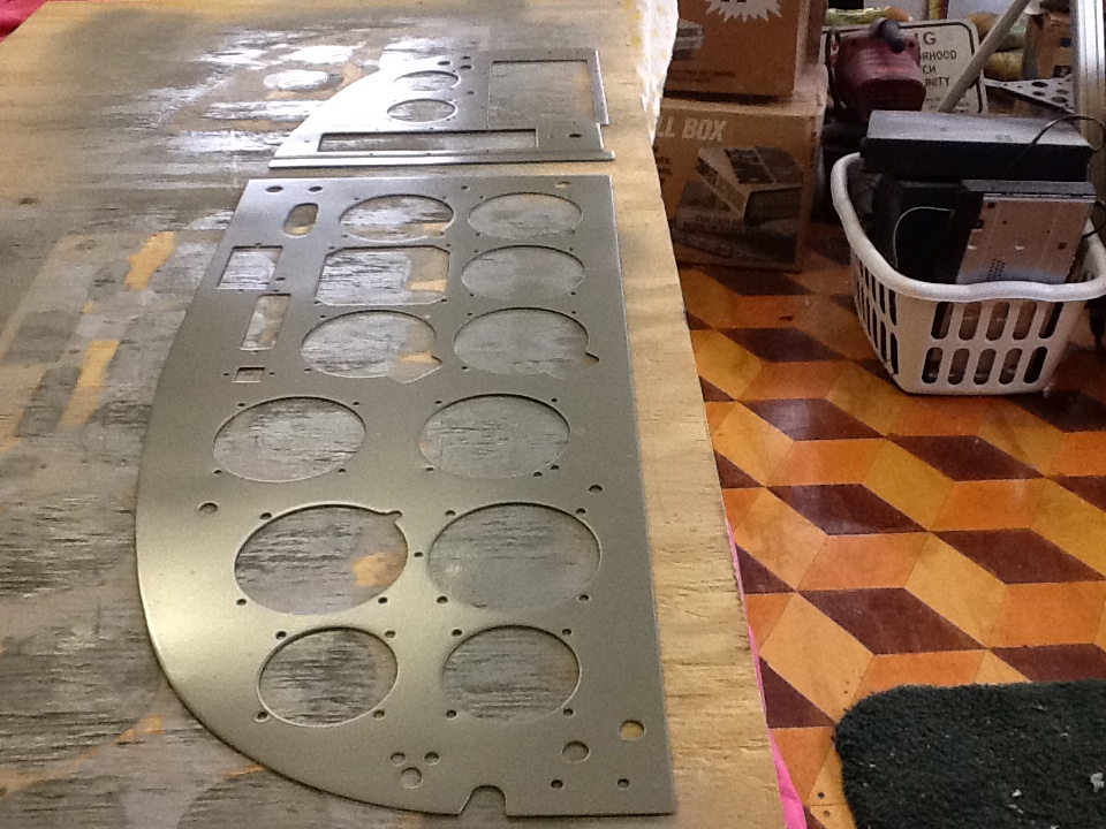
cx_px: 553
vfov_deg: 32.9
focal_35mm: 44
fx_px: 1406
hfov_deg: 42.9
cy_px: 414
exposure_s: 1/30
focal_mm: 2.03
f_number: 2.4
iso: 160
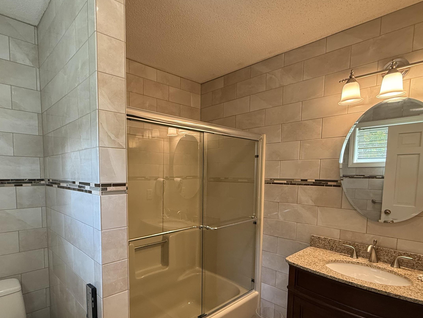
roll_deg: -0.4
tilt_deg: -5.5
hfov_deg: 80.8
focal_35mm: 20
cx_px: 170
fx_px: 244
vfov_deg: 65.2
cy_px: 194
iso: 200
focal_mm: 2.22
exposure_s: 1/60
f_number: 2.2
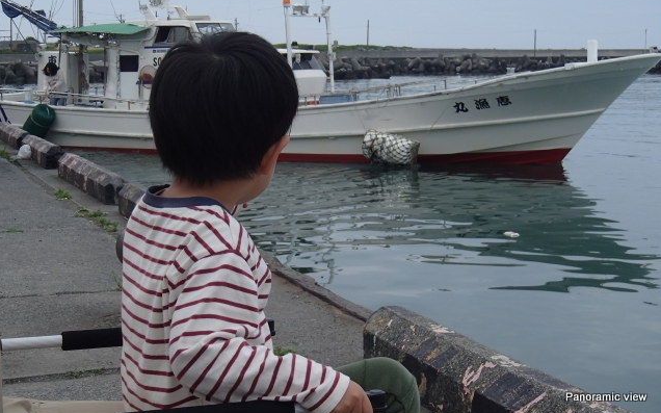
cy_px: 167
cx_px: 330
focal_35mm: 64
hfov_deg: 32.0
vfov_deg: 20.3
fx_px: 1153
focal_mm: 10.73
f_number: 5.3
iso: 100
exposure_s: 1/320
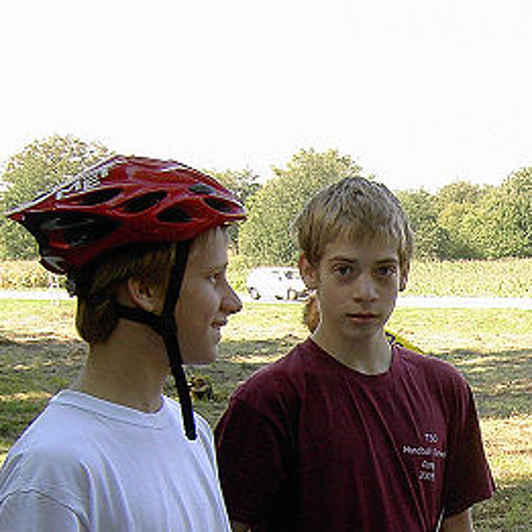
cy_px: 599
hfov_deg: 17.9
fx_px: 1652
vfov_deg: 17.6
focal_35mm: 95
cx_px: 503
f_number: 4.8
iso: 100
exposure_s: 1/125
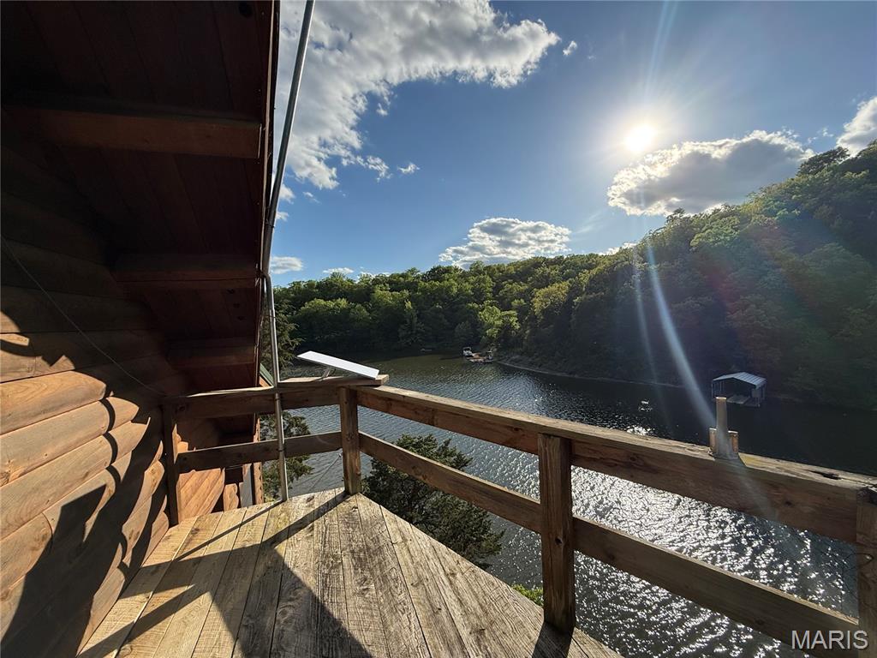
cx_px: 438
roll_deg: +4.1
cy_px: 329
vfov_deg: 85.7
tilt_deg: -0.5
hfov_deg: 102.1
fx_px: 355
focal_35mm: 14
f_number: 2.2
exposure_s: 1/2717
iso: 64
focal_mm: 2.22
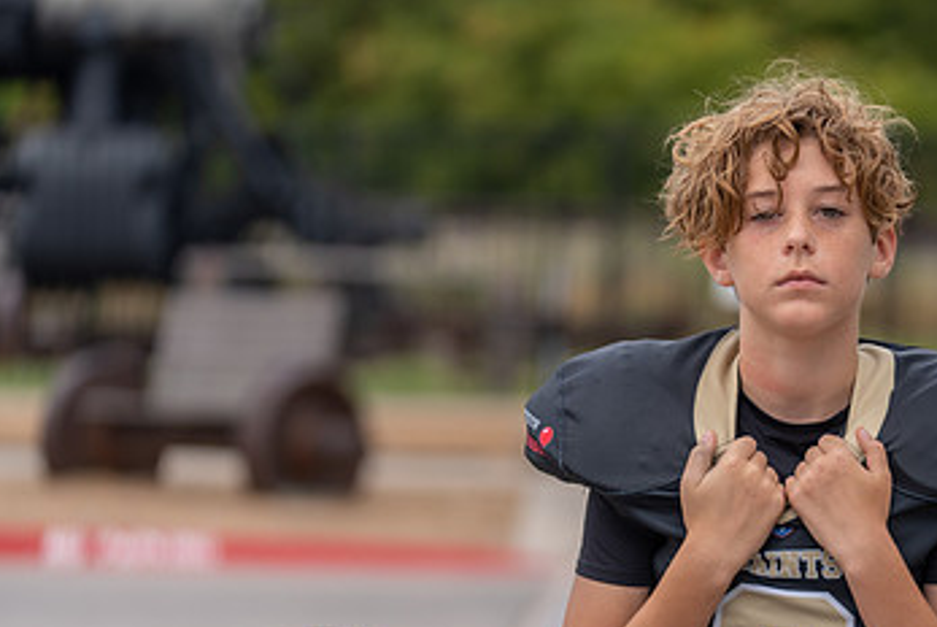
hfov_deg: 10.6
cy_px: 520
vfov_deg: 7.1
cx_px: 761
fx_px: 5027
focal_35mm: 193
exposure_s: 1/400
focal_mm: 114
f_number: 2.8
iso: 100
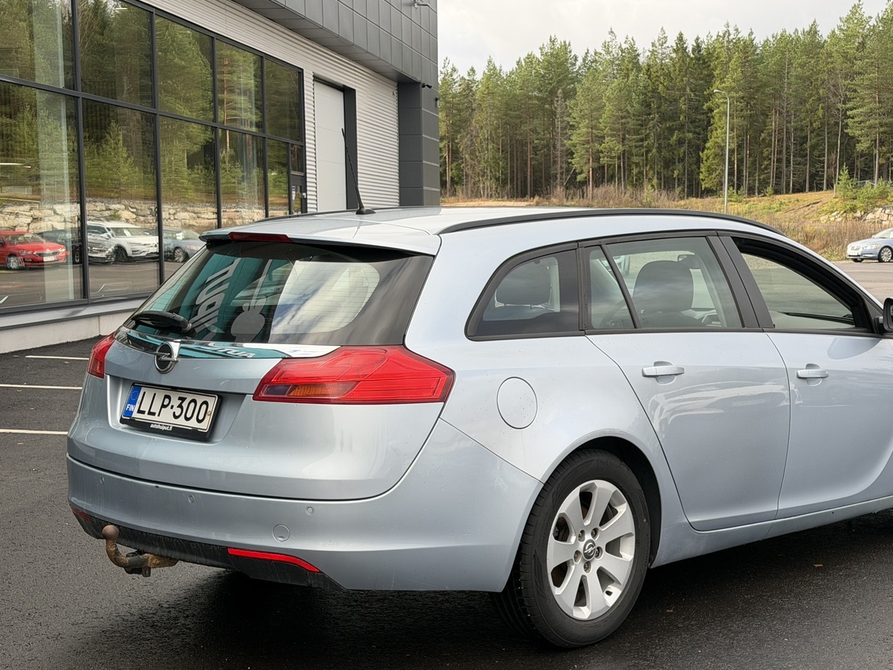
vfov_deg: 24.4
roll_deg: +0.3
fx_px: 1548
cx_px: 538
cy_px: 409
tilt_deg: -6.5
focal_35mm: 60
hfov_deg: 32.1
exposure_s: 1/587
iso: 64
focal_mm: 6.76
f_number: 1.78
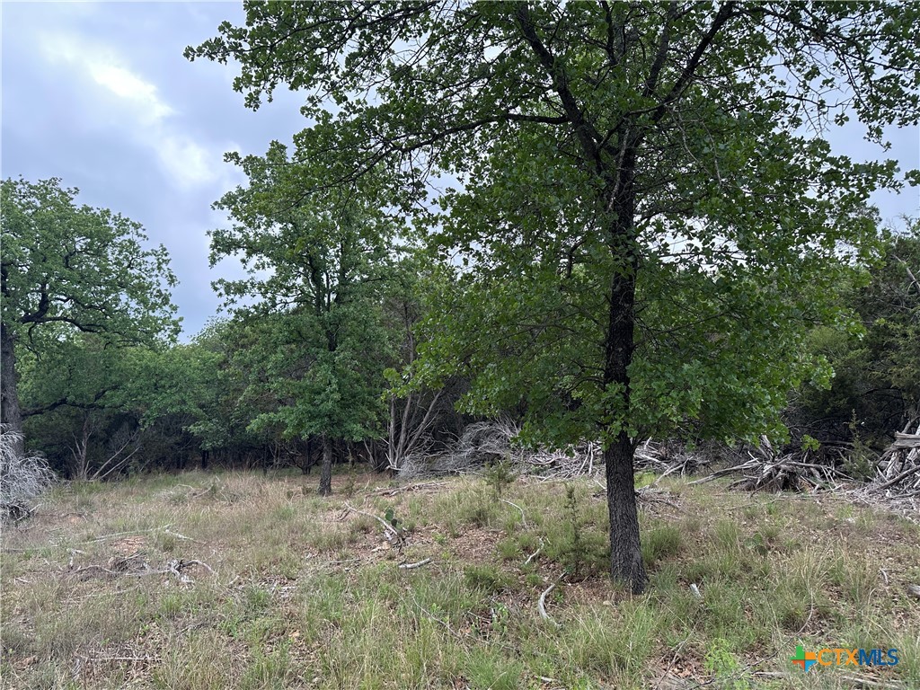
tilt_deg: +9.8
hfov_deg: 71.6
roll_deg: +0.3
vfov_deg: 56.8
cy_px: 345
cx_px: 460
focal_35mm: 24
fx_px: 638
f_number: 1.78
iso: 80
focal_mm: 6.86
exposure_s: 1/464
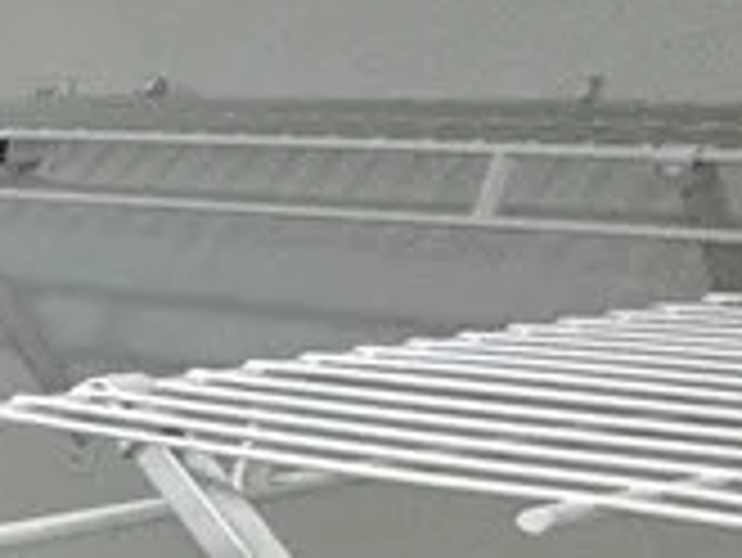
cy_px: 792
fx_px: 1866
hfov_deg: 11.3
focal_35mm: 87
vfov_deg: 15.8
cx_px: -1529
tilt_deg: -22.9
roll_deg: +4.3
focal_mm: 2.22
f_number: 2.2
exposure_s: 1/120
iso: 80
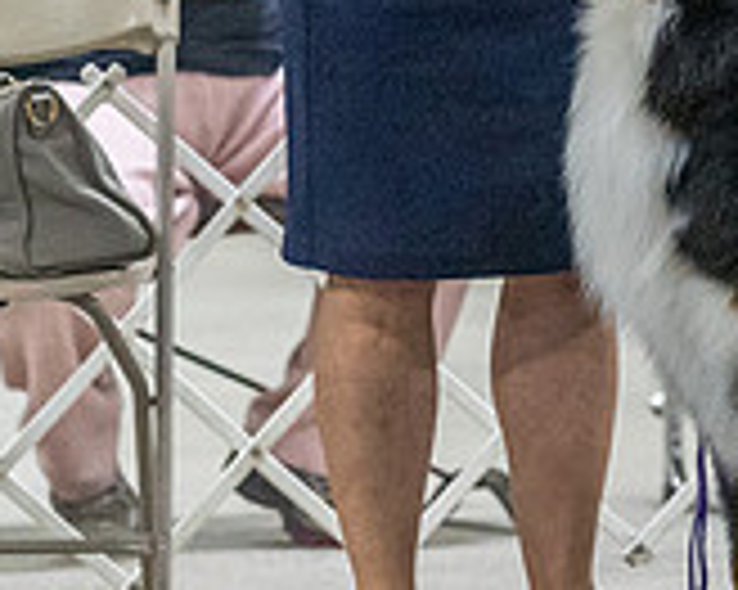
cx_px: 925
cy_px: -18
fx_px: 10238
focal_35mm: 469
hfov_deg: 4.1
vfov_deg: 3.3
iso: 6400
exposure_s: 1/320
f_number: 3.2
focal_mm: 121
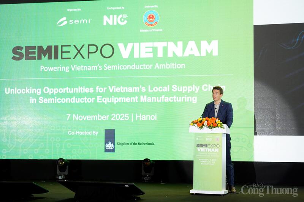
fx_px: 617
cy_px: 101
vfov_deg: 18.6
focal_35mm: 73
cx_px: 152
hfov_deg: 27.7
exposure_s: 1/160
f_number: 3.2
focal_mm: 73.1
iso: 400
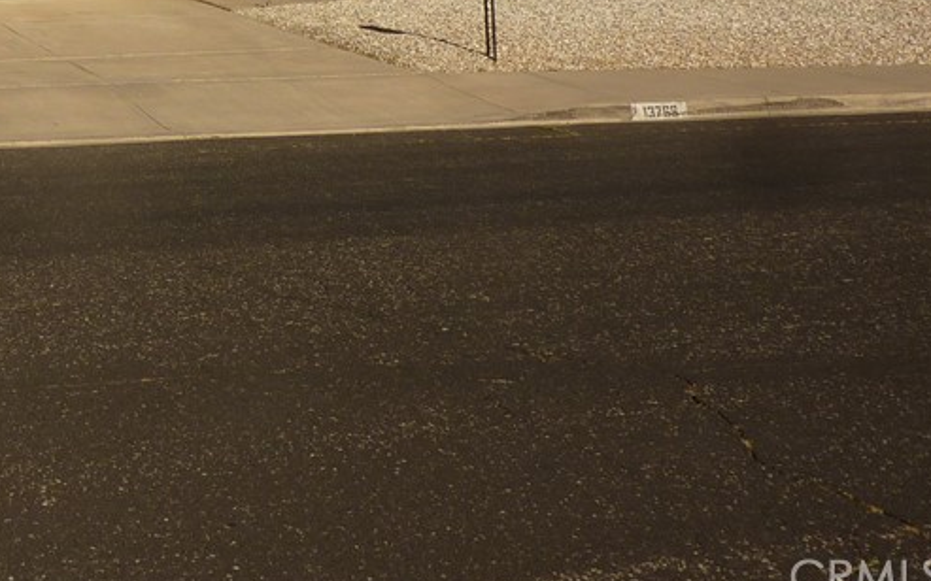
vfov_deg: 21.8
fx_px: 1395
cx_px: 21
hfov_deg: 34.0
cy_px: -121
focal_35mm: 55
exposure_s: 1/800
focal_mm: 4.1
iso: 80
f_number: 5.6
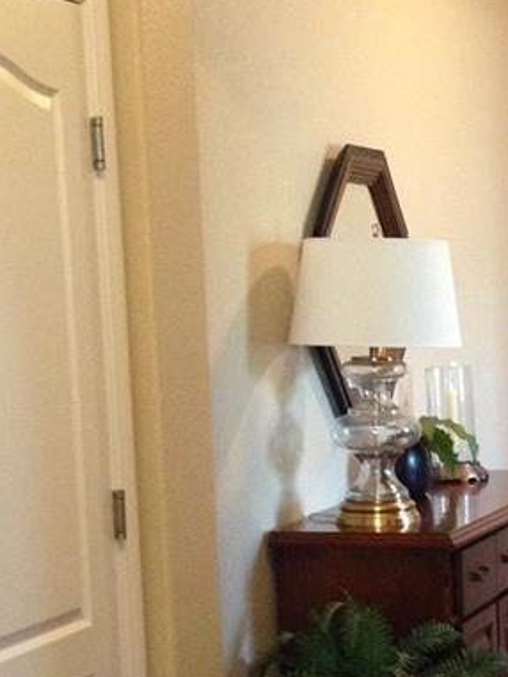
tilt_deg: -5.8
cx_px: 570
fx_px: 2034
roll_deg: +2.2
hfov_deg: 13.9
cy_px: 546
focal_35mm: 104
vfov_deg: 18.7
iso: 250
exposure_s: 1/20
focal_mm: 4.12
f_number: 2.4
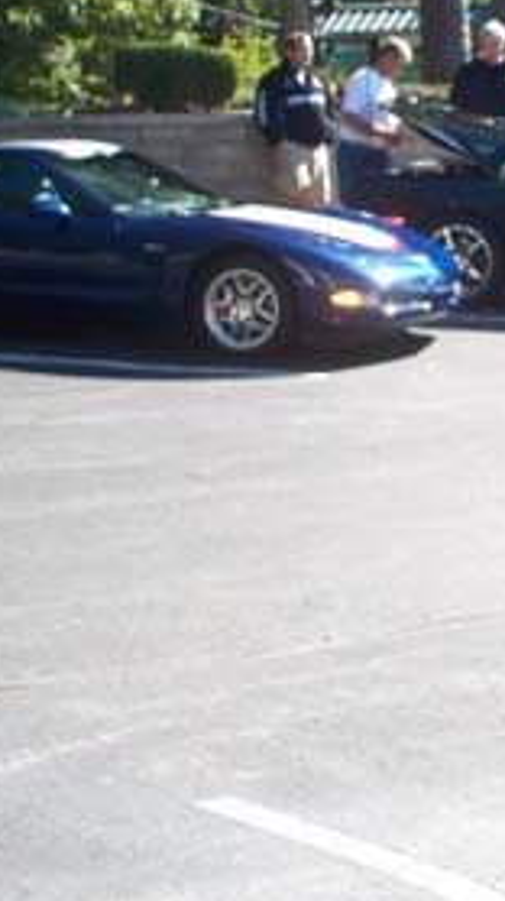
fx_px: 2695
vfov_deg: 18.7
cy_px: 152
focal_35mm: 113
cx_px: 599
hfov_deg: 10.5
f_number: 2.8
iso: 64
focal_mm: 7.54
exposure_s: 1/250
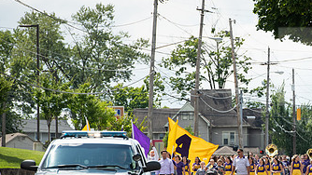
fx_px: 3012
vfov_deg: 3.3
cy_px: 140
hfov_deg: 5.9
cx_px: 250
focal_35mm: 364
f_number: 7.1
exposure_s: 1/800
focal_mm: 200
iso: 250
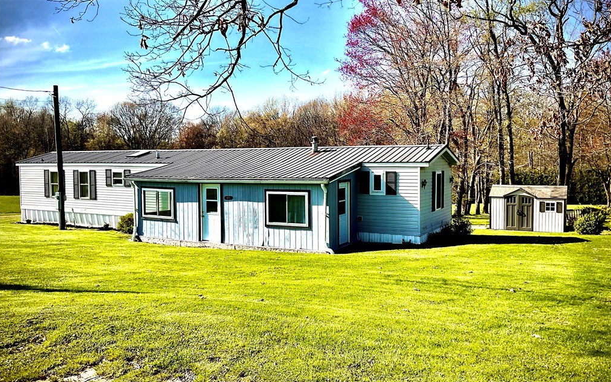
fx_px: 516
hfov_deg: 61.2
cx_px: 305
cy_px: 187
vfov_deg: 40.6
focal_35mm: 31
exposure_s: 1/1577
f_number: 1.8
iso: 16
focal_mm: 3
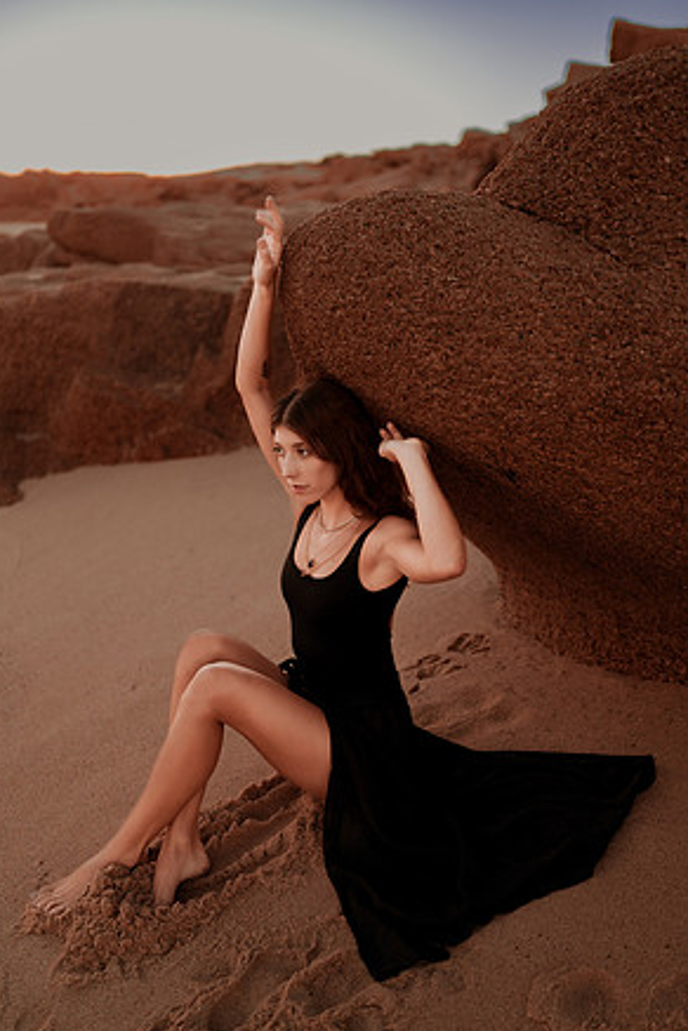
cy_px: 523
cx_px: 339
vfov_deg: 53.1
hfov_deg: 36.9
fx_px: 1032
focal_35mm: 36
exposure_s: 1/250
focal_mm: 35
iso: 100
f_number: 1.8
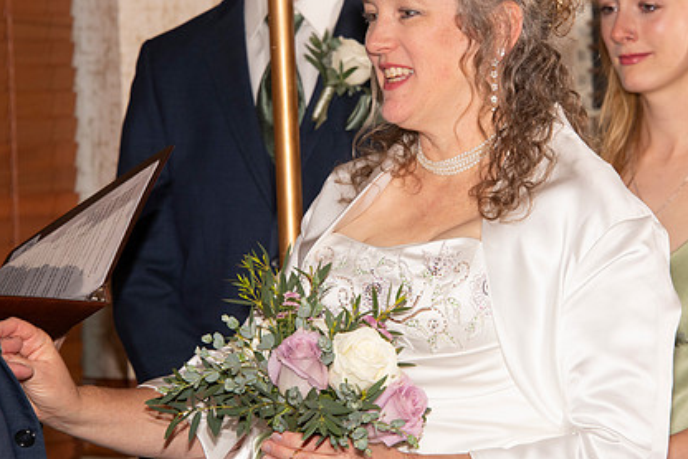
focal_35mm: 251
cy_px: 187
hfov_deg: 8.2
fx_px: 4800
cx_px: 417
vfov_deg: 5.5
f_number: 9
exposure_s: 1/160
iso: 1000
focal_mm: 180
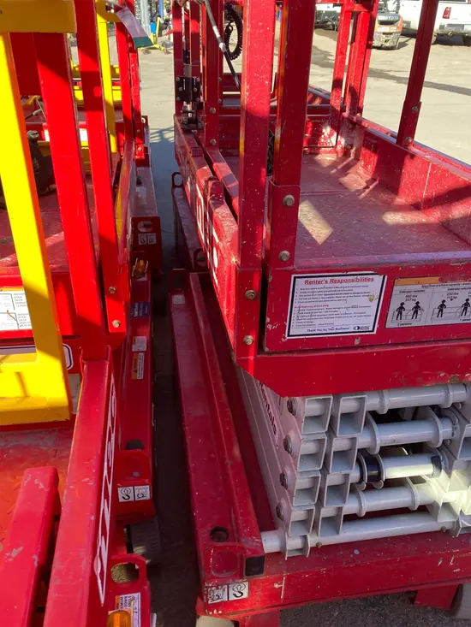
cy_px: 314
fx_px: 508
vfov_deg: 63.4
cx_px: 236
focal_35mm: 28
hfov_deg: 49.8
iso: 20
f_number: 1.8
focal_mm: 3.99
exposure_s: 1/276
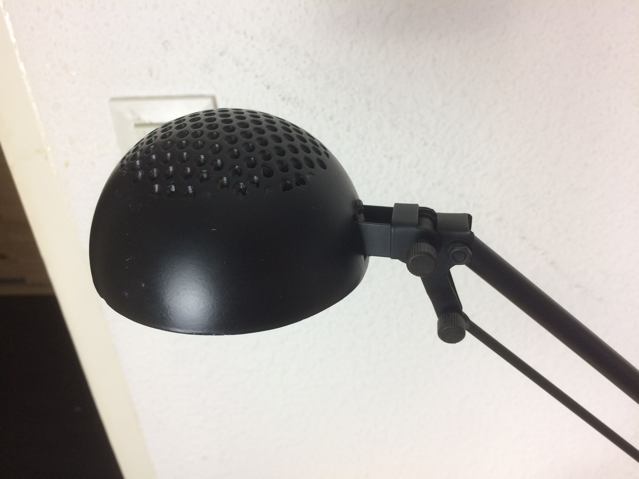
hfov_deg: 61.7
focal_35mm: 29
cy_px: 240
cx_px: 320
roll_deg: +0.7
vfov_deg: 48.2
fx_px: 535
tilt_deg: -33.1
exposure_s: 1/33
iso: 40
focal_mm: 4.15
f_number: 2.2
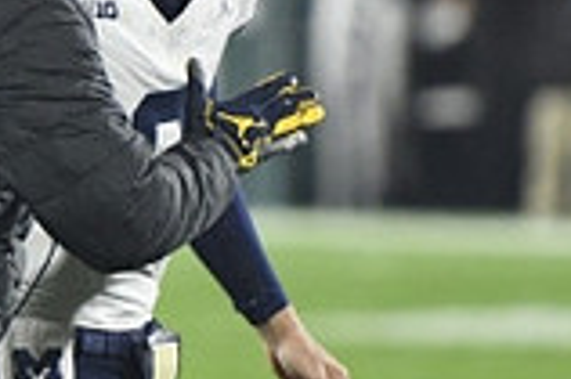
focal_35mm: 1098
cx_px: 43
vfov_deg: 1.2
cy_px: 159
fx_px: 17397
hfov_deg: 1.9
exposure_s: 1/1250
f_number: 2.8
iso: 3200
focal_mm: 200
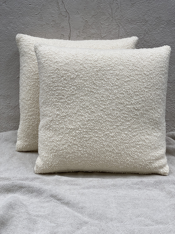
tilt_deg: -18.6
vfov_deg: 36.8
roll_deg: -0.6
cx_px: 88
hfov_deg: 28.0
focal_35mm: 52
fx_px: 351
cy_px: 117
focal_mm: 6
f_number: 2
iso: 20
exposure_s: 1/243
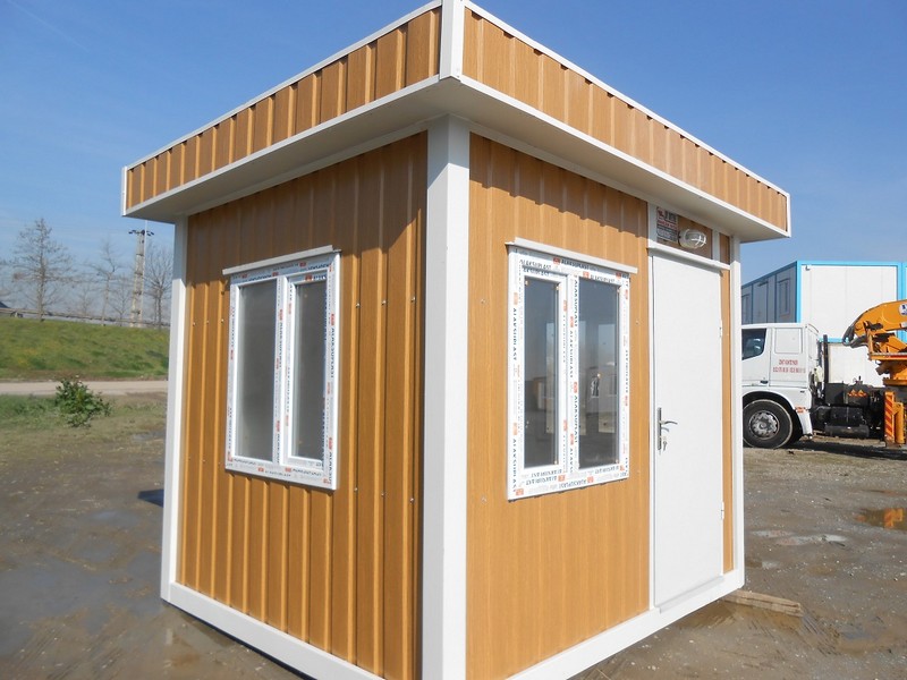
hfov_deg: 67.3
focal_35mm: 26
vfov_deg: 53.1
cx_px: 454
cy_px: 340
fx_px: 681
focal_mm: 4.6
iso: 80
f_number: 3.5
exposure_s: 1/1000
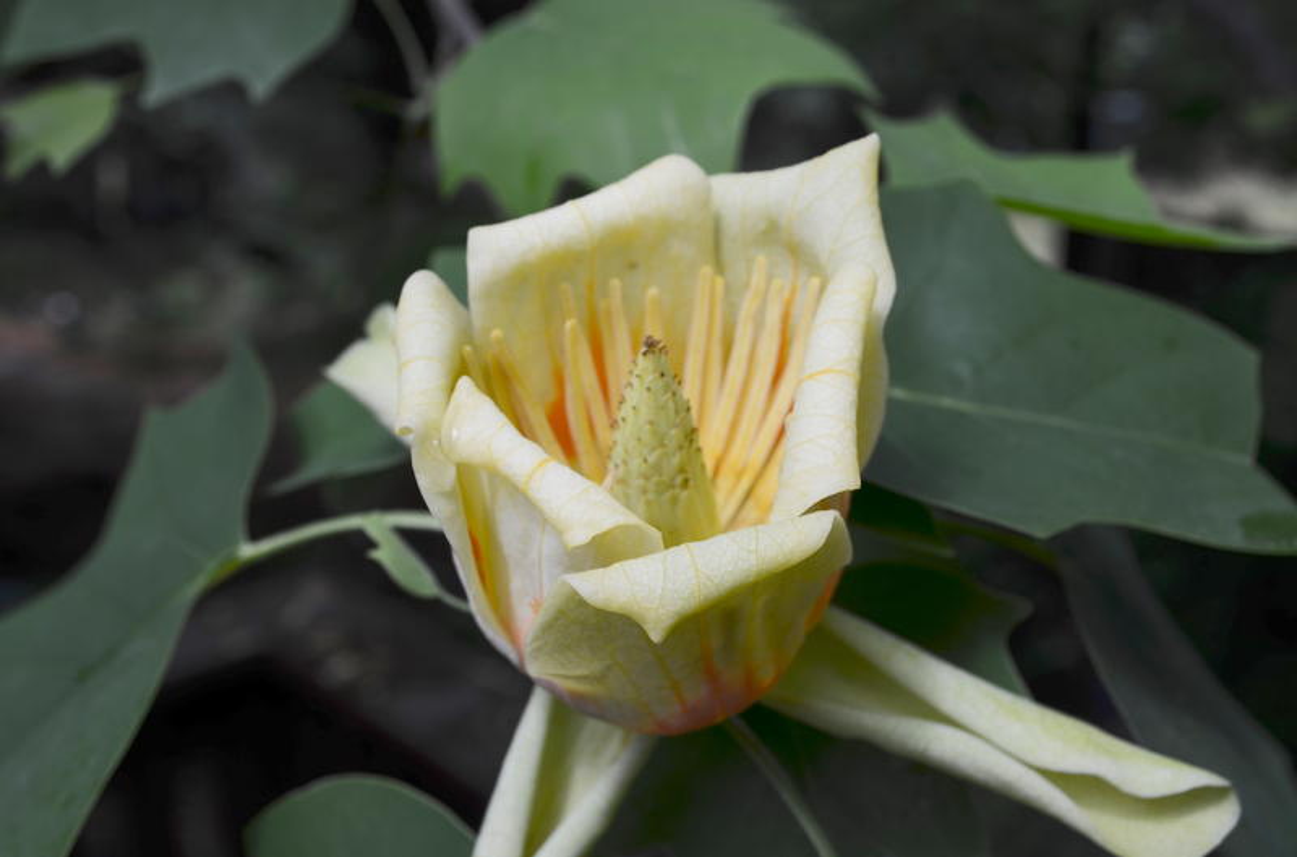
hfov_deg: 39.0
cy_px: 428
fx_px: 1833
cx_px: 648
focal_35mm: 51
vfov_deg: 26.3
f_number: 8
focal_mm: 34
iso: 100
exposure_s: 1/100
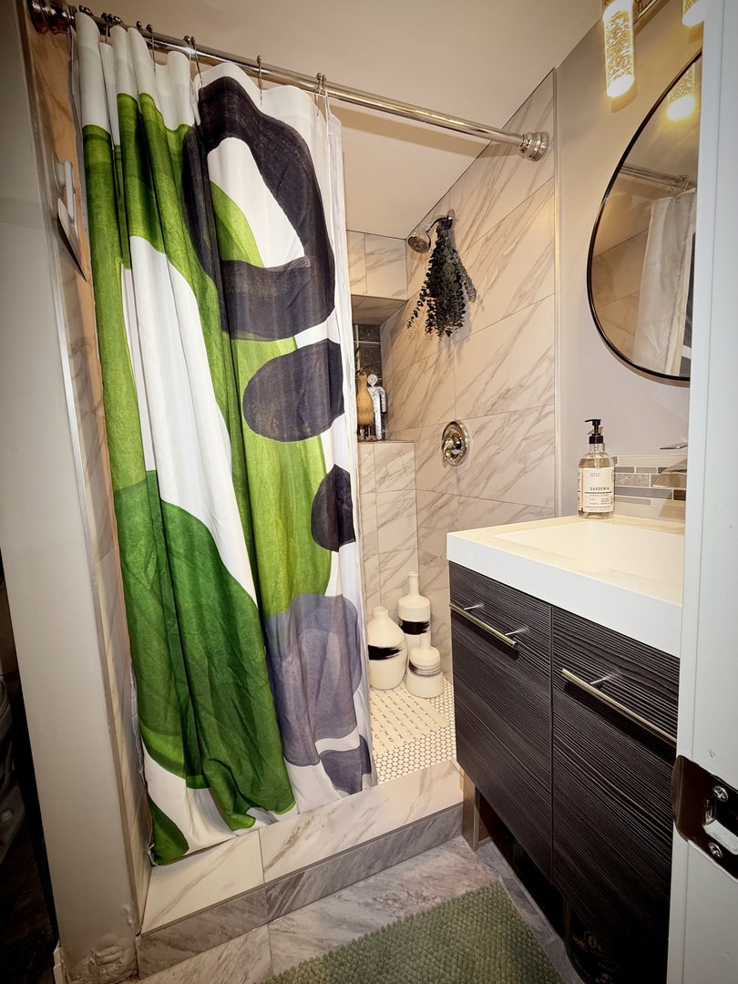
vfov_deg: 102.1
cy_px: 492
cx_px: 369
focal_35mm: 14
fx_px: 398
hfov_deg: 85.7
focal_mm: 2.22
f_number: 2.2
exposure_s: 1/120
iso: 100
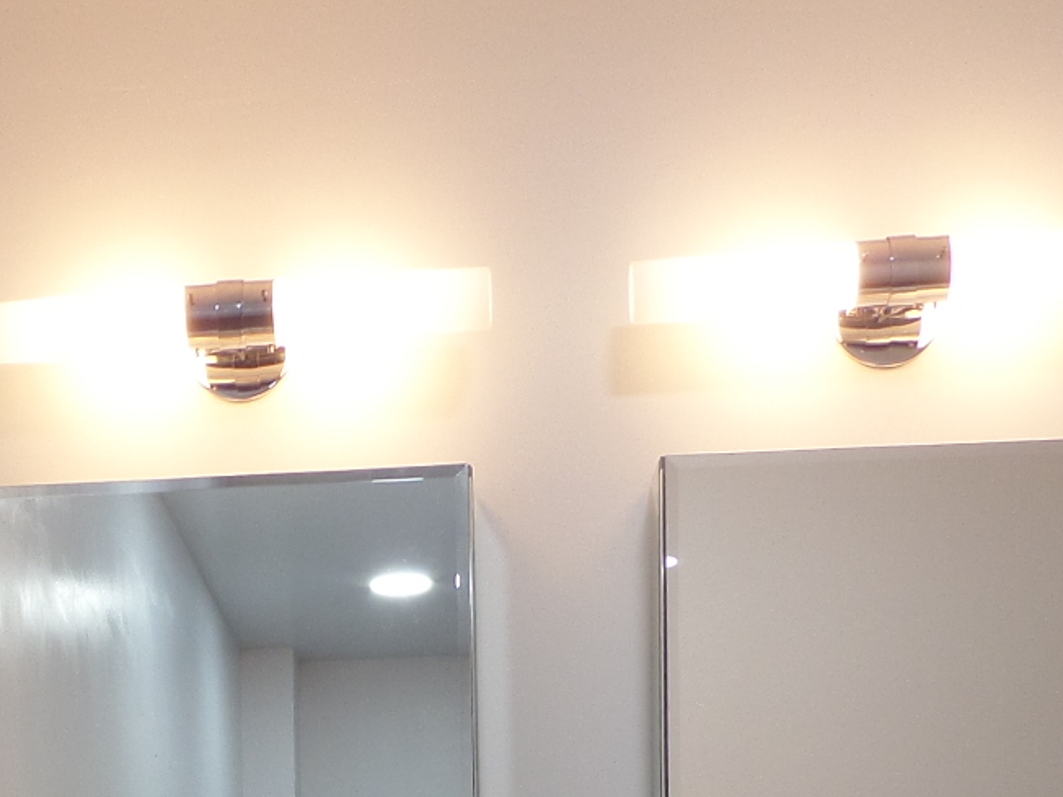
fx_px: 2242
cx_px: 233
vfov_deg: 18.0
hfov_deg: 26.3
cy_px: 1196
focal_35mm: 73
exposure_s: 1/30
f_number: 3.2
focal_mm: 4
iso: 100
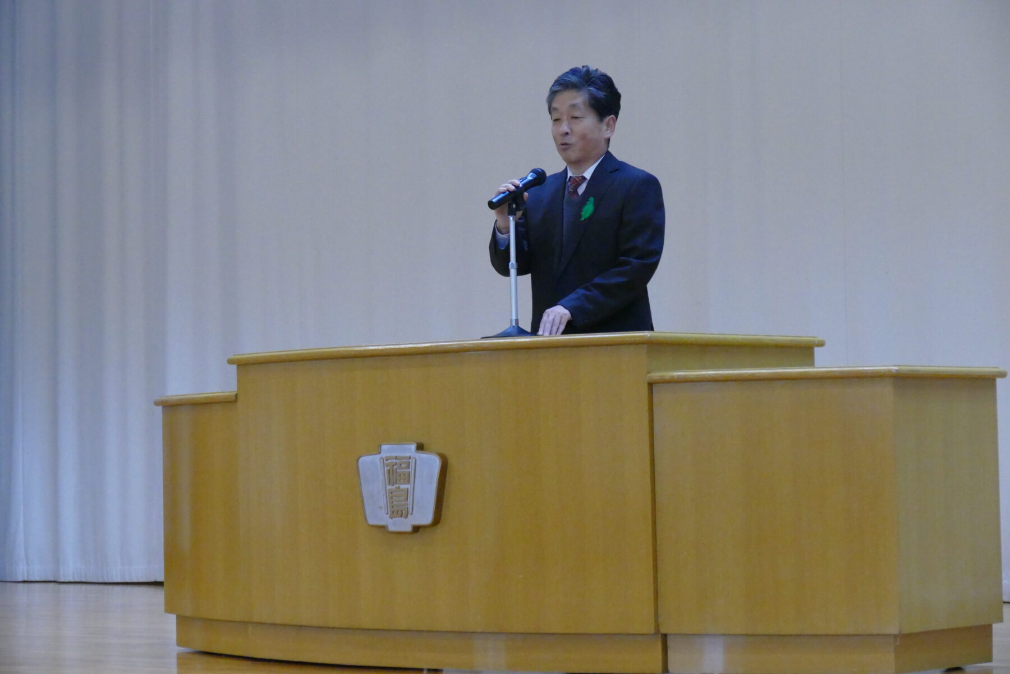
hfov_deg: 20.0
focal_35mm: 102
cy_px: 337
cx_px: 505
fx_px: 2861
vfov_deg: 13.4
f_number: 3.8
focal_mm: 37.13
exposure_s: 1/100
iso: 3200
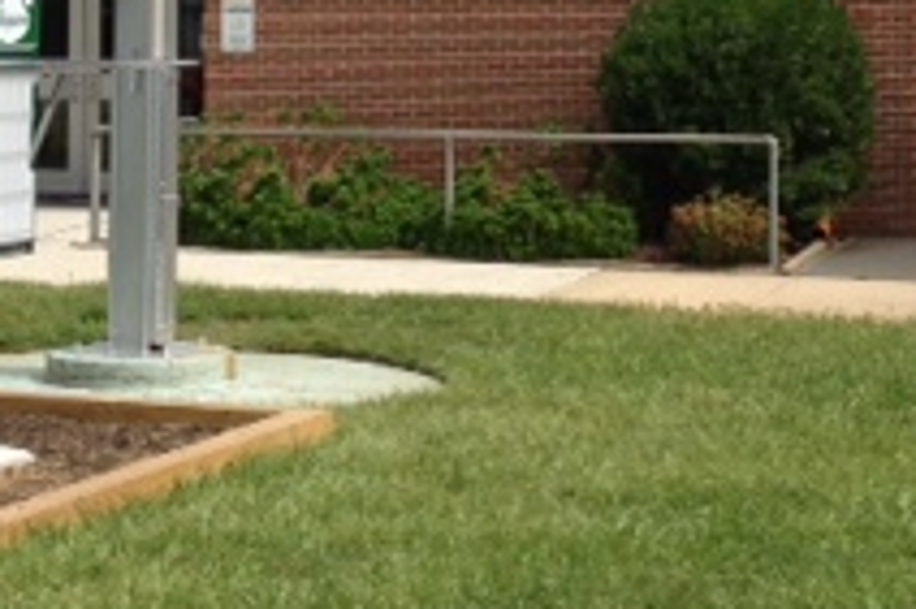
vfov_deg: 12.3
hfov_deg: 18.6
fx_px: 2797
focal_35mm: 110
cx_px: 493
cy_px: 9
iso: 64
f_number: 2.4
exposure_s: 1/2045
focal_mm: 4.28
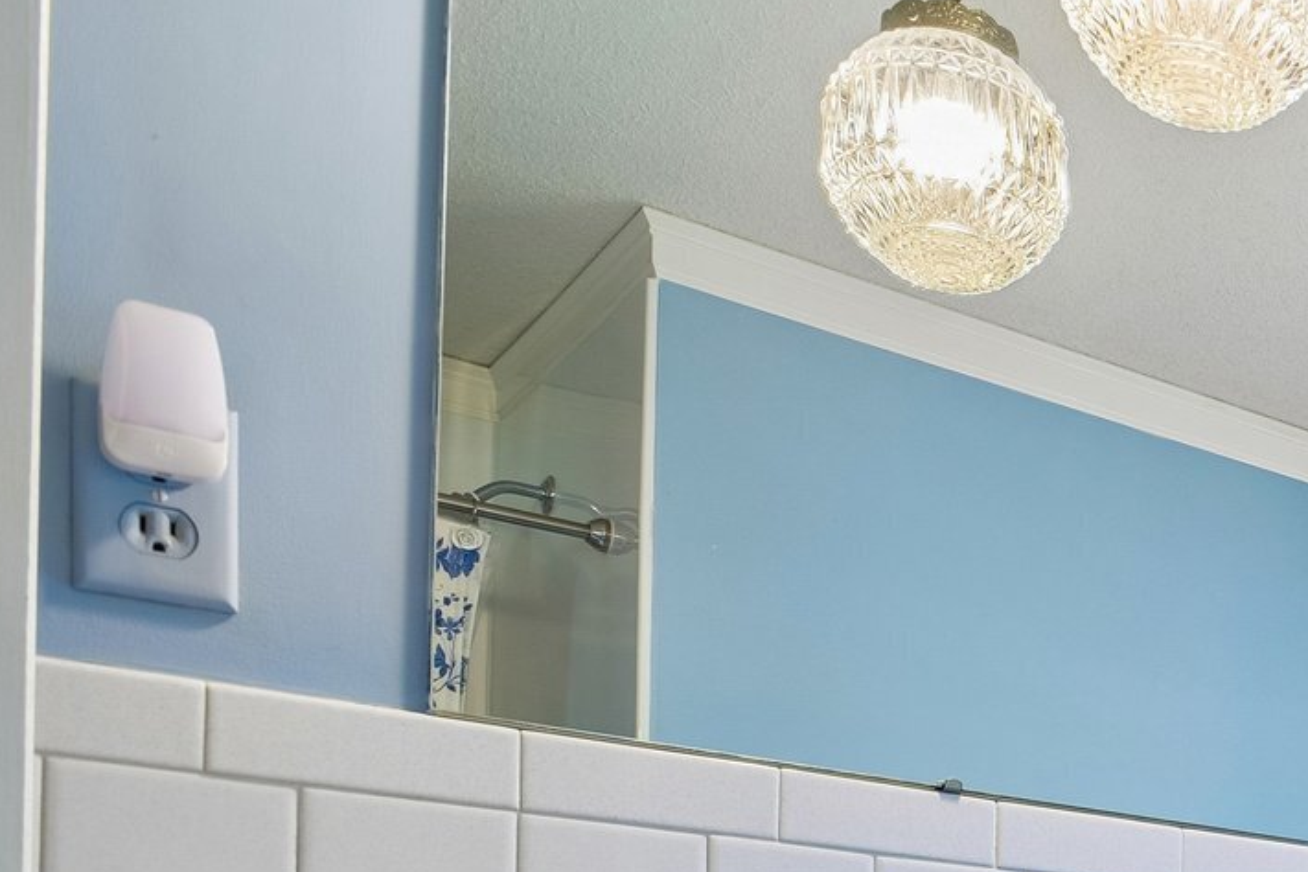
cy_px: 1180
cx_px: 1812
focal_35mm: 49
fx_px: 1780
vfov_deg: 23.7
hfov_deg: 29.7
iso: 400
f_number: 11
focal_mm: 17
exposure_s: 1/6
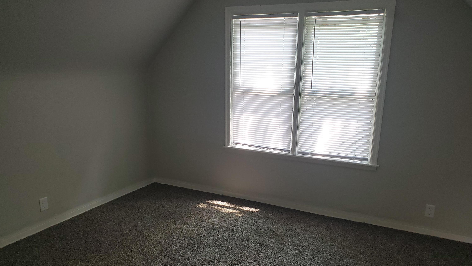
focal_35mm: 29
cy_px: 155
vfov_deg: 40.1
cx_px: 235
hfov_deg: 66.1
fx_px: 363
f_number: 2.4
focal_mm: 4.3
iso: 125
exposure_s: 1/40
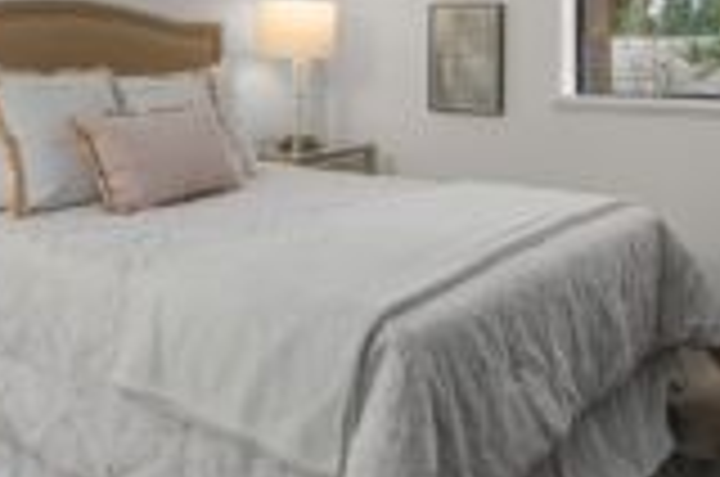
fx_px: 898
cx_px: 400
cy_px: 50
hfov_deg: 43.6
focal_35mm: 45
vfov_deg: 28.6
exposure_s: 1/10
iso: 320
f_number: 7.1
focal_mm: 18
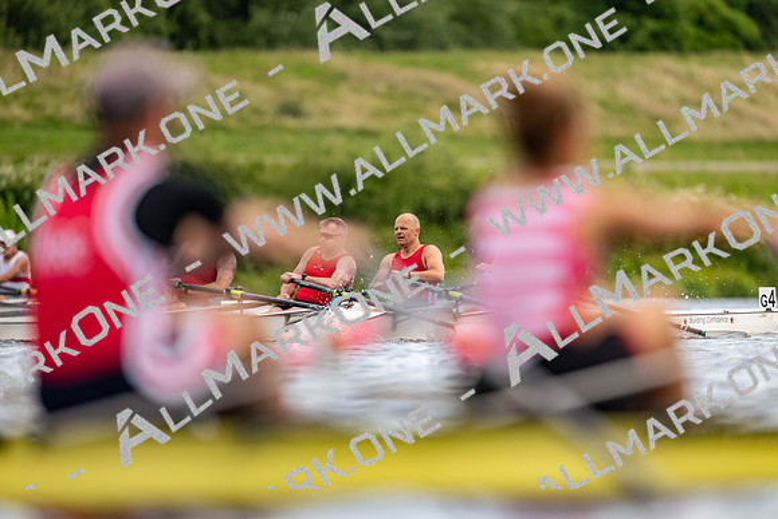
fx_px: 12969
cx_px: 389
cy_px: 260
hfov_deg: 3.4
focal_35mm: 600
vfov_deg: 2.3
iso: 500
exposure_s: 1/2500
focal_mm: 600
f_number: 4
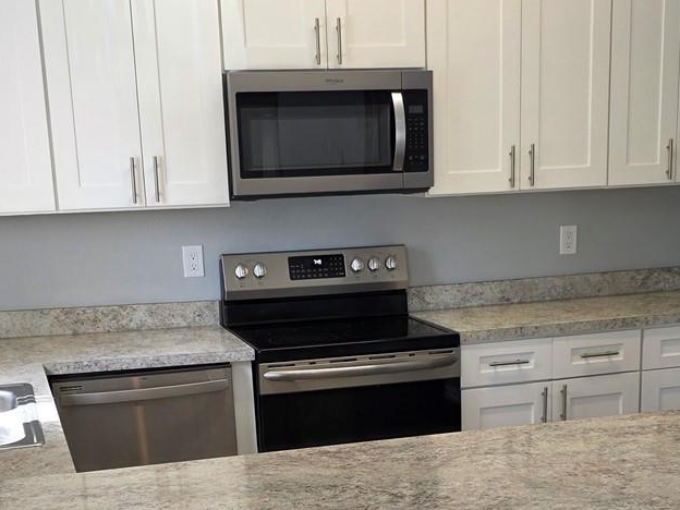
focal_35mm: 59
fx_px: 1159
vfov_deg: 24.2
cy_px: 442
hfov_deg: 32.7
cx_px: 347
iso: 80
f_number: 1.7
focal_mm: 6.3
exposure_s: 1/120
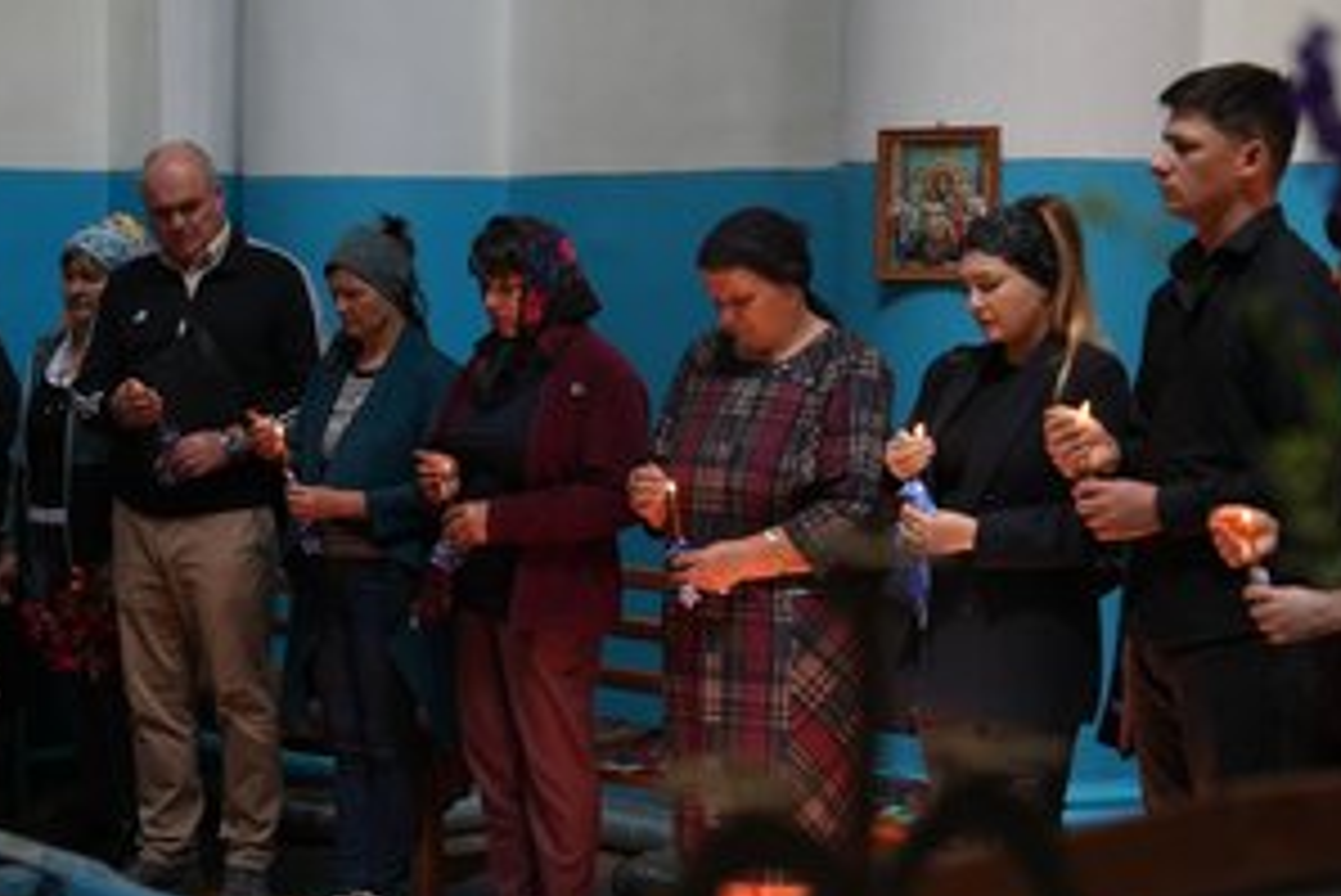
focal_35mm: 94
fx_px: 3503
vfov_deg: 14.6
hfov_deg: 21.6
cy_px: 480
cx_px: 468
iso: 500
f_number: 2.8
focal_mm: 70
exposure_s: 1/50
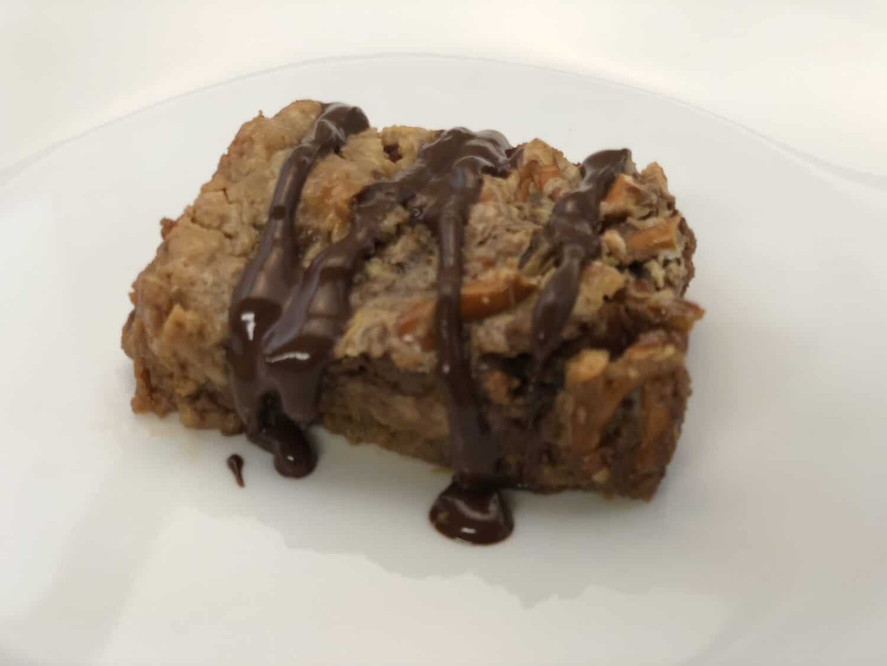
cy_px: 333
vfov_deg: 28.0
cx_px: 444
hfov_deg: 36.8
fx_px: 1332
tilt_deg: -40.9
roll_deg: +1.5
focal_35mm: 52
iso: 50
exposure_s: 1/60
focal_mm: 6
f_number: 2.4
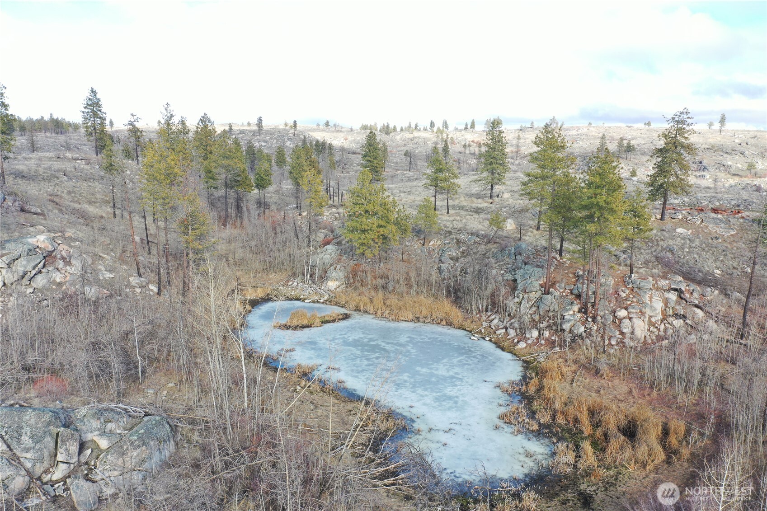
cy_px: 256
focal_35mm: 28
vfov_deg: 46.4
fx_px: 596
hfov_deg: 65.5
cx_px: 384
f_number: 4.5
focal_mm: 10.26
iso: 100
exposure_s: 1/200
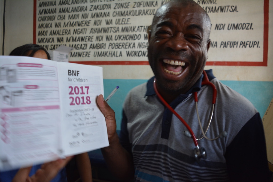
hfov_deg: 59.5
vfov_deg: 41.7
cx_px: 136
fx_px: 239
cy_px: 91
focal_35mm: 32
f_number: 3.8
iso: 800
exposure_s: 1/30
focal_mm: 21
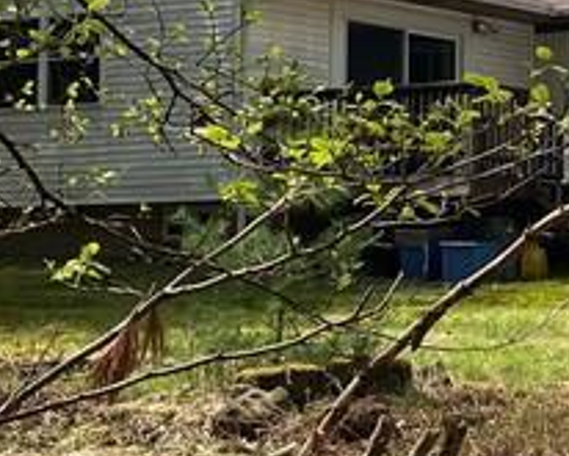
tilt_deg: +5.9
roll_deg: -0.1
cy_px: 99
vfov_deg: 12.2
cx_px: 771
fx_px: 2123
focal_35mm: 126
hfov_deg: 14.5
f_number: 1.8
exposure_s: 1/2105
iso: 32
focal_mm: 4.25
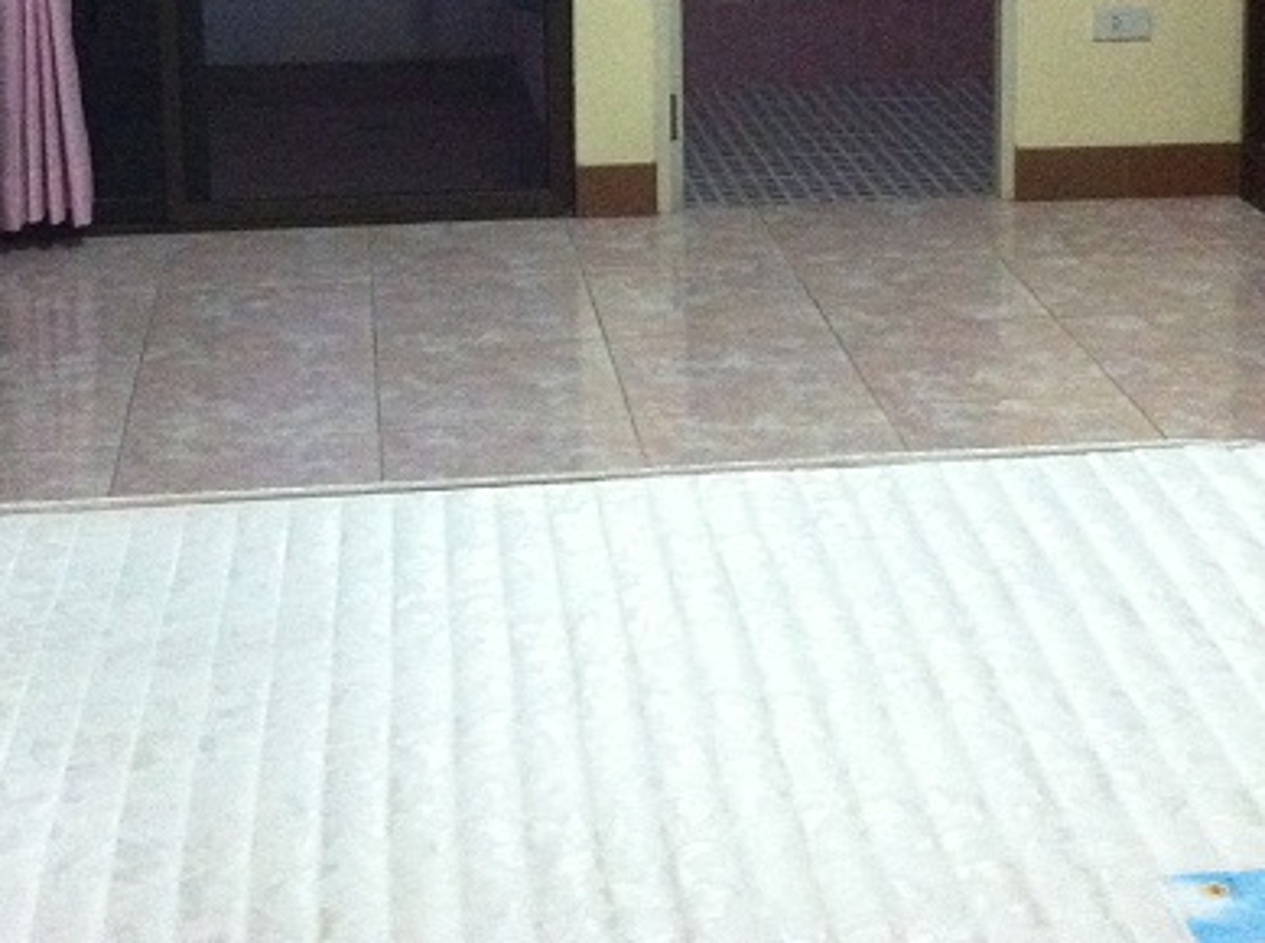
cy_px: -11
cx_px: 537
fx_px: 2625
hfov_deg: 27.1
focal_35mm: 72
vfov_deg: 19.7
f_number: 2.8
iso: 640
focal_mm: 3.85
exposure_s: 1/17
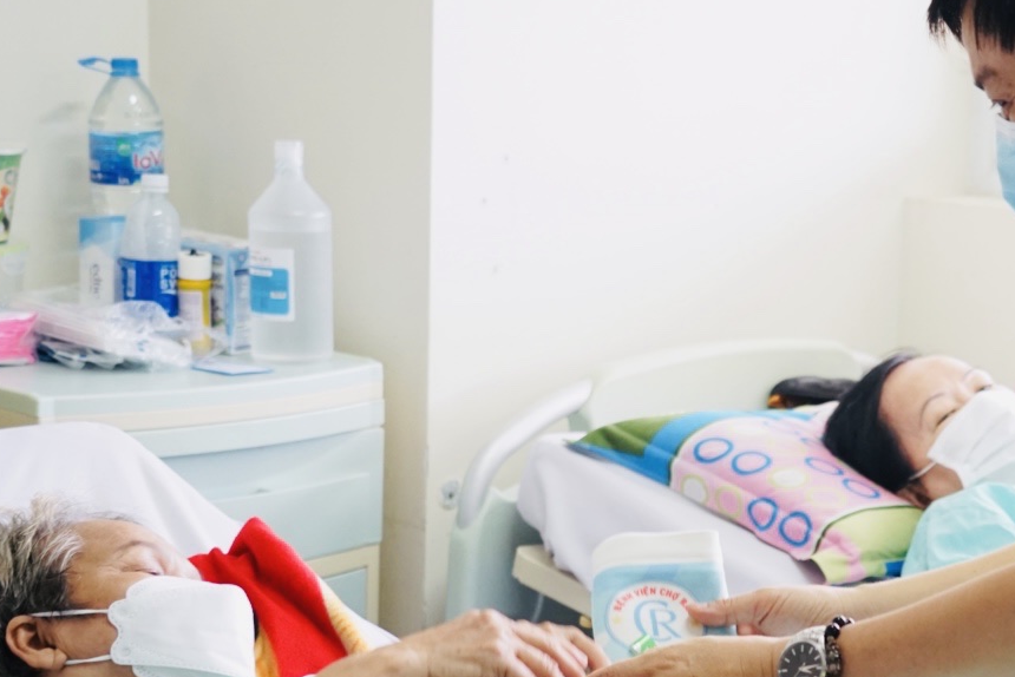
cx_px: 860
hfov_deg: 21.3
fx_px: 2651
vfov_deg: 14.5
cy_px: 464
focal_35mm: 94
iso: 1250
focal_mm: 50
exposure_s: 1/60
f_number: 4.5
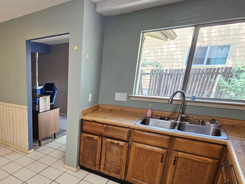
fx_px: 163
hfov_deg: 64.2
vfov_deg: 57.6
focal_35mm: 23
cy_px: 122
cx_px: 34
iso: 320
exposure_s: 1/60
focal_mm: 2.2
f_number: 2.2
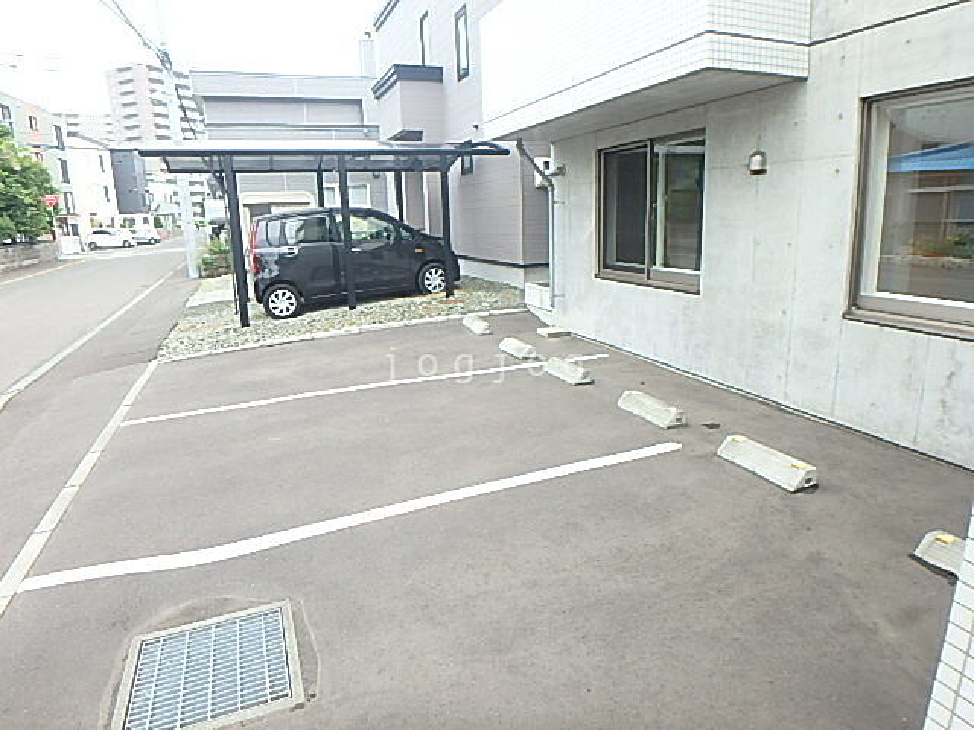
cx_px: 487
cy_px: 365
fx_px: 591
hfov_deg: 79.0
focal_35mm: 21
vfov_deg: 63.4
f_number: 3.5
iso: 125
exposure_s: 1/80
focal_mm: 3.7
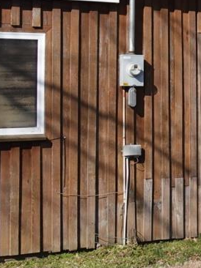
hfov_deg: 13.6
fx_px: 791
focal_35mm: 102
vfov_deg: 18.9
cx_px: 307
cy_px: 23
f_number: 2.5
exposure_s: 1/320
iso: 125
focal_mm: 9.4
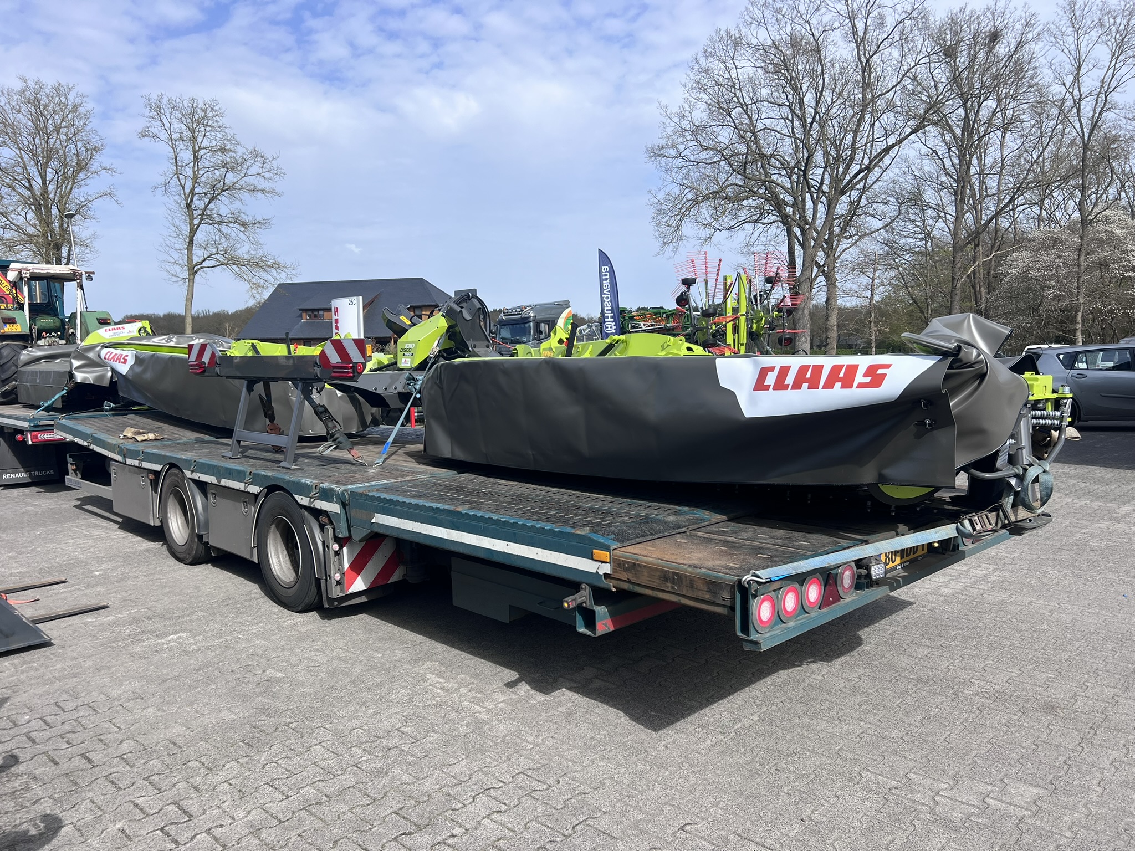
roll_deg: +1.4
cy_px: 426
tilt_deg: -4.5
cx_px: 568
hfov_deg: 67.3
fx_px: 852
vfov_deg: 53.1
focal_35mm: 26
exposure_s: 1/3571
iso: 50
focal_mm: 5.7
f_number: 1.5
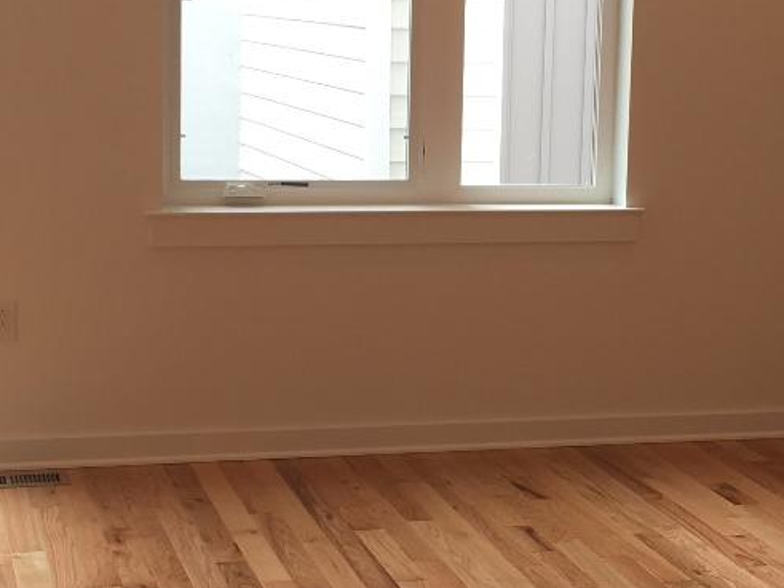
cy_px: 316
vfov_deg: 17.4
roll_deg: -0.9
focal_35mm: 85
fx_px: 1925
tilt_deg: -8.0
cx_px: 506
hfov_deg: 22.9
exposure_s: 1/60
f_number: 2.2
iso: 25
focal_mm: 4.15
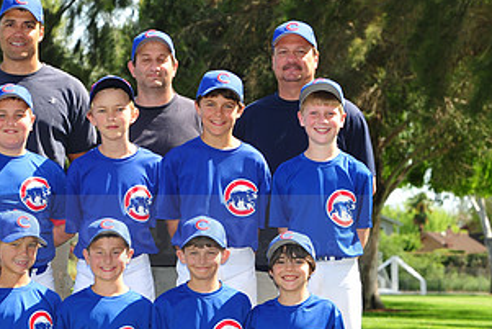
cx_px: 54
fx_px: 3158
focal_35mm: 231
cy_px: 216
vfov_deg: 6.0
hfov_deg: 8.9
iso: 200
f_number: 8
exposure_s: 1/160
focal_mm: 120
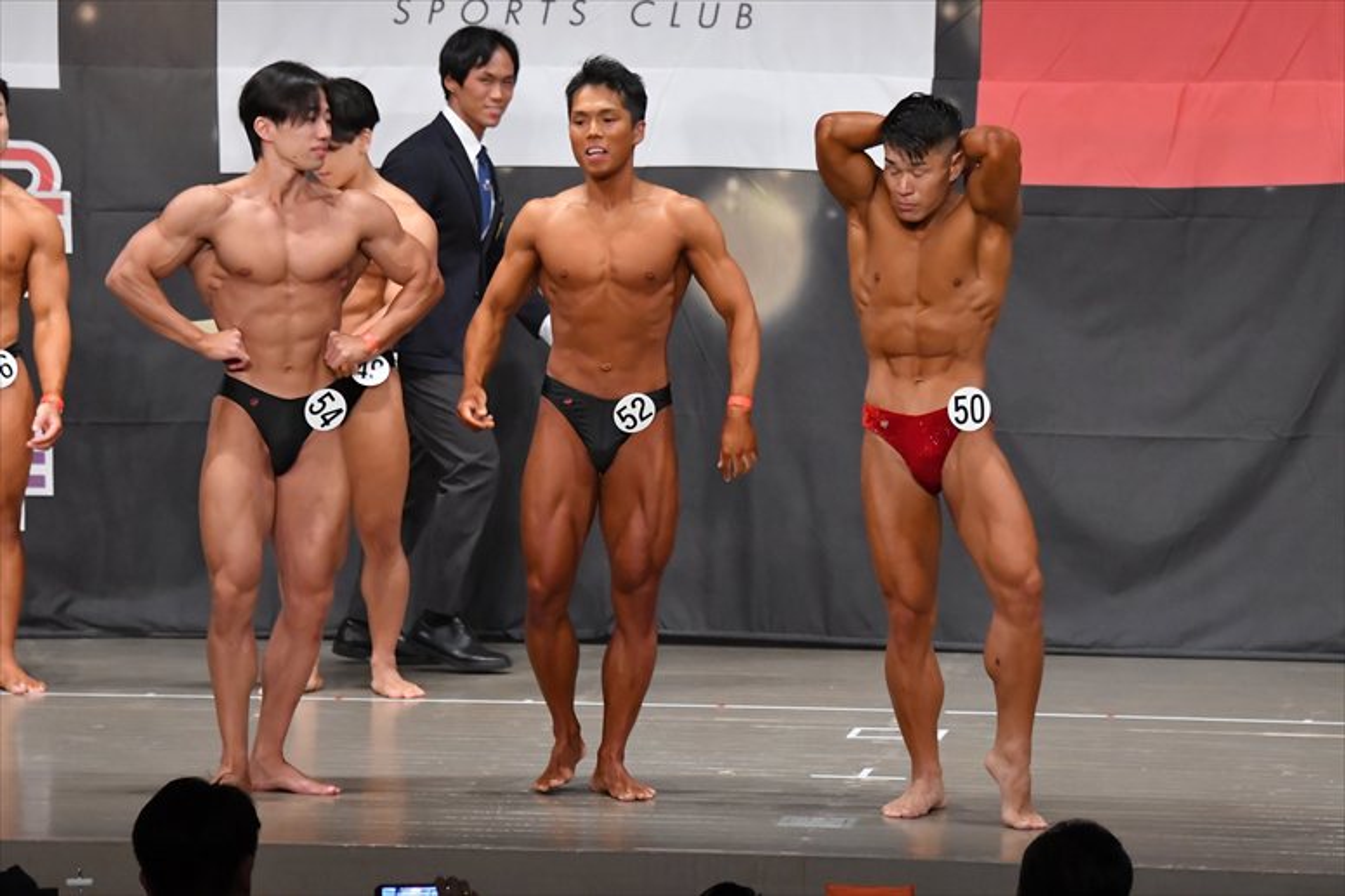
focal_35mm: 187
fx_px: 6983
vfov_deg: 7.3
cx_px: 672
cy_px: 448
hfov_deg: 11.0
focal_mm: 125
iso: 6400
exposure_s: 1/400
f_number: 5.6
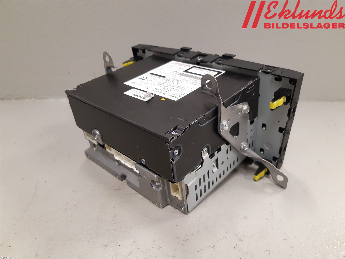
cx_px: 172
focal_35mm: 26
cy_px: 130
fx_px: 259
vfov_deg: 53.1
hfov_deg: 67.3
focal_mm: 3.93
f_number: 1.7
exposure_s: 1/50
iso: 200
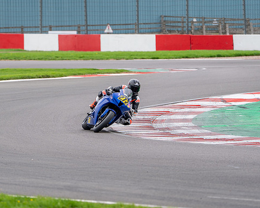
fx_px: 2501
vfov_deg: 4.8
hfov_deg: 5.9
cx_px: 85
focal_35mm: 325
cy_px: 69
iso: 160
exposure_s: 1/500
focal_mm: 215
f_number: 4.5
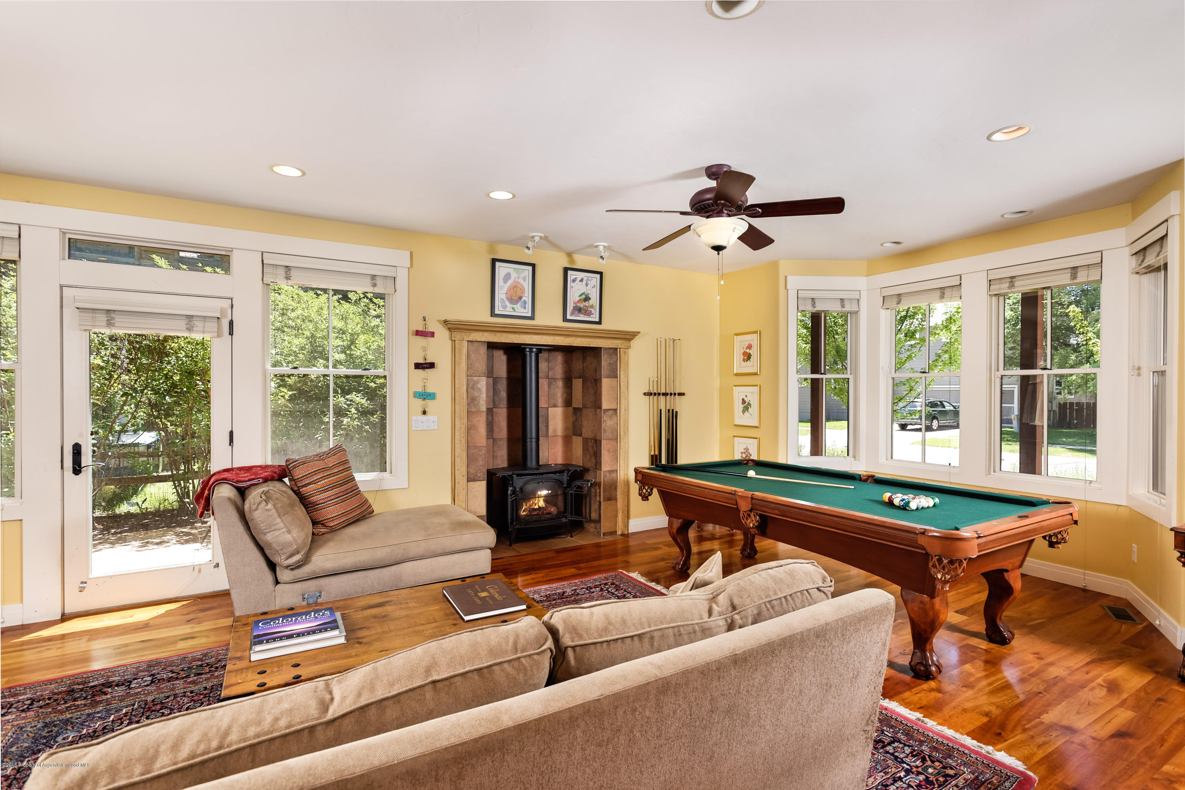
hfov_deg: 93.3
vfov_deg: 70.5
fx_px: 560
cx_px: 592
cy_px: 395
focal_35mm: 17
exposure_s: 1/50
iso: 125
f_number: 7.1
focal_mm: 17
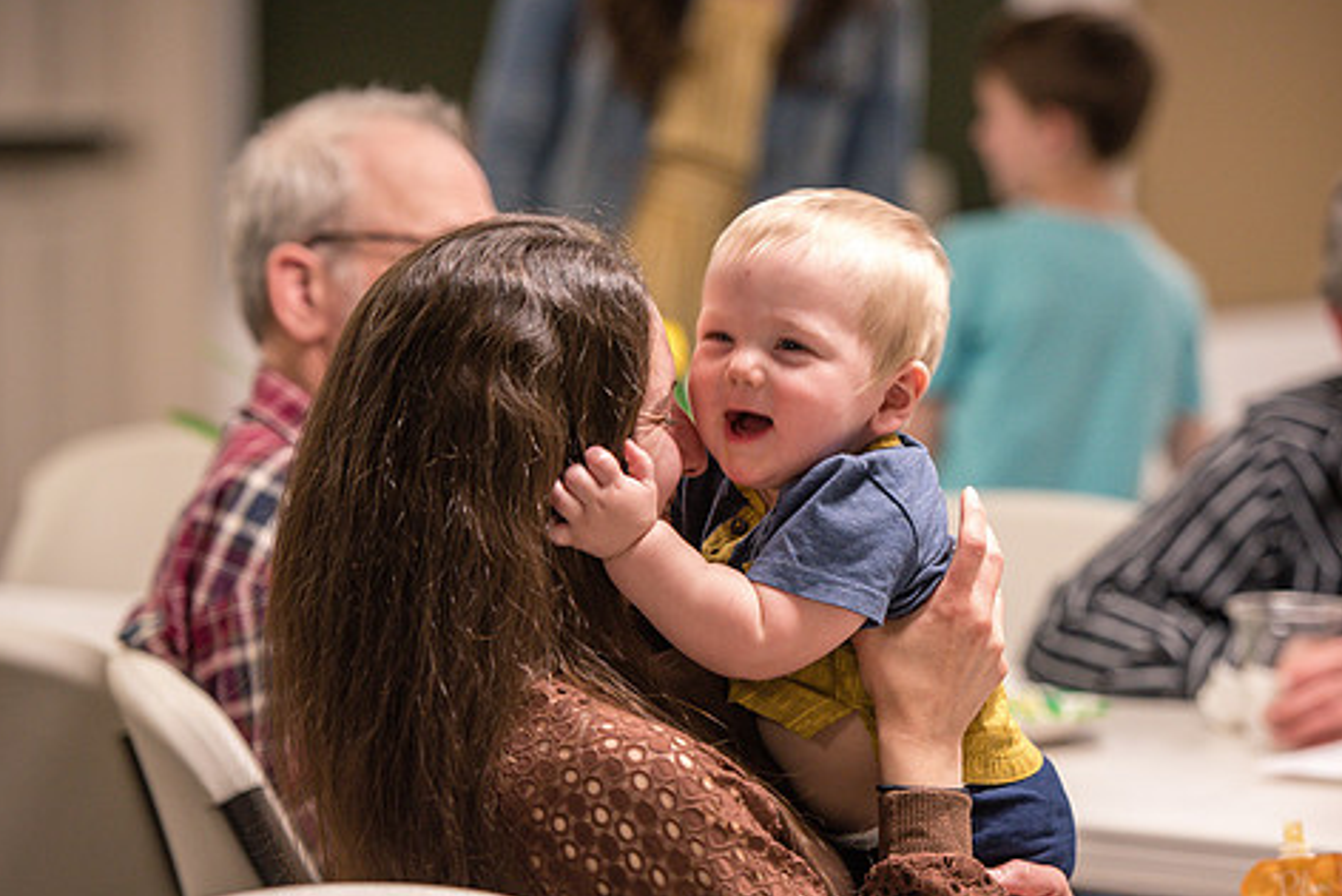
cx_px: 756
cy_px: 516
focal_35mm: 166
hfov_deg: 12.4
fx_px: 6190
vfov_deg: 8.3
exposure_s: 1/100
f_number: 2.8
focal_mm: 135
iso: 1000
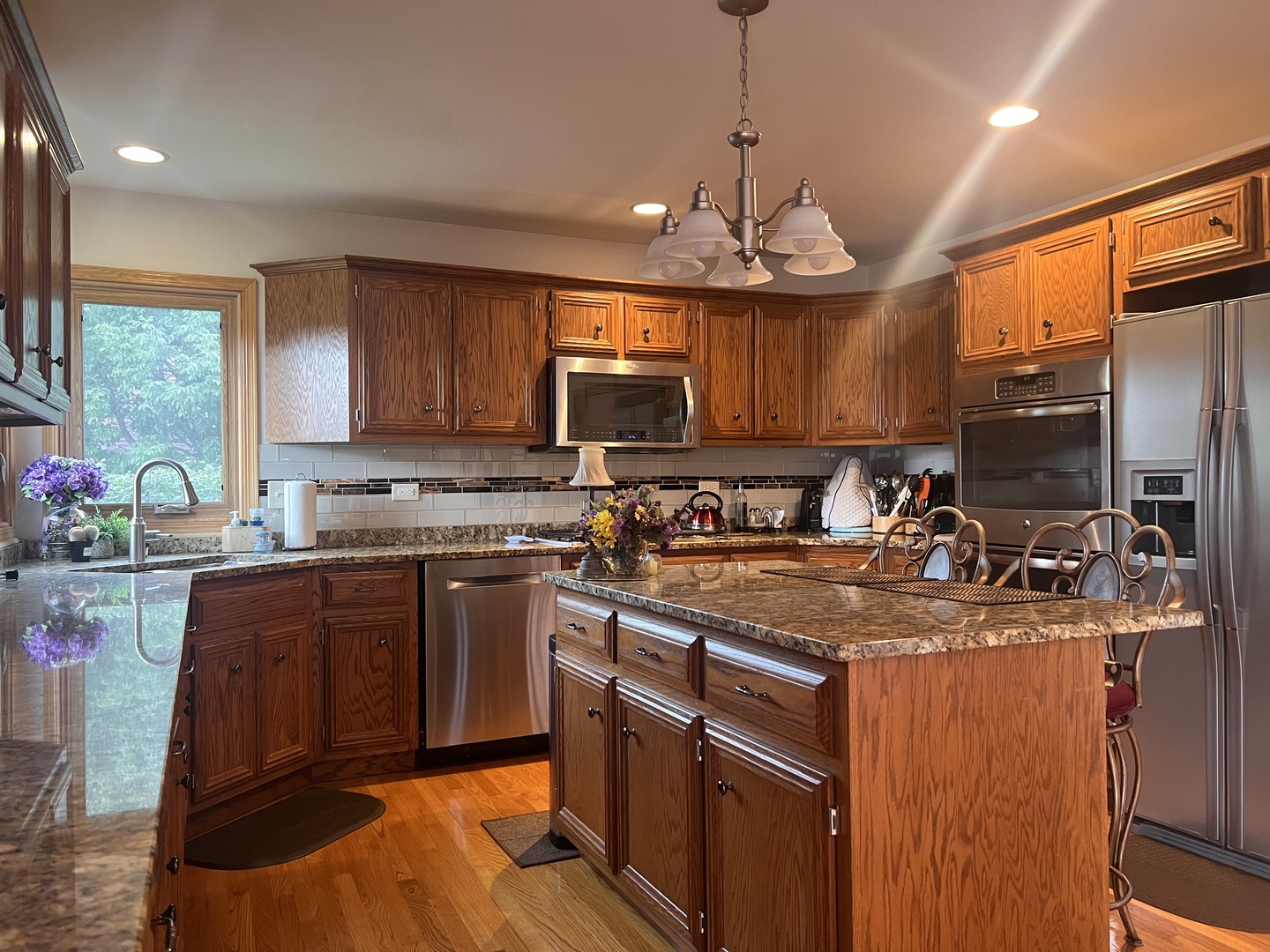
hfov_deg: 67.3
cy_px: 476
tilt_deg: -0.8
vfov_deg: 53.1
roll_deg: +0.6
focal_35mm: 26
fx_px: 954
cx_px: 635
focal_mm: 5.7
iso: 250
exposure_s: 1/60
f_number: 1.5
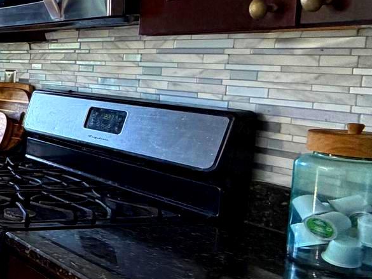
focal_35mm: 49
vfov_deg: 29.6
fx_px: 527
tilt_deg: -5.8
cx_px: -275
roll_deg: +1.1
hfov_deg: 23.3
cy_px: 110
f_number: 2.2
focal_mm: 2.22
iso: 200
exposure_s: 1/60
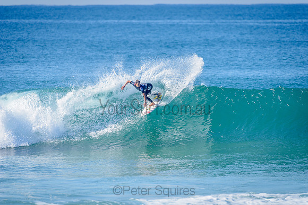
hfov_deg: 4.1
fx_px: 4323
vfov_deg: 2.7
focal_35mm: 505
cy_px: 102
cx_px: 154
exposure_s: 1/2000
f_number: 5.6
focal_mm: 500
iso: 220
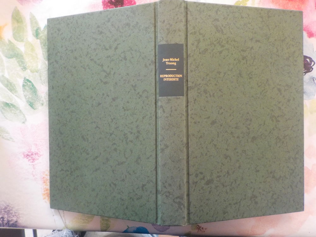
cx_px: 158
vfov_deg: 46.8
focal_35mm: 30
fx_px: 274
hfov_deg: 60.0
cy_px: 118
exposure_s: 1/13
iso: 400
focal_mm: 4.1
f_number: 3.3
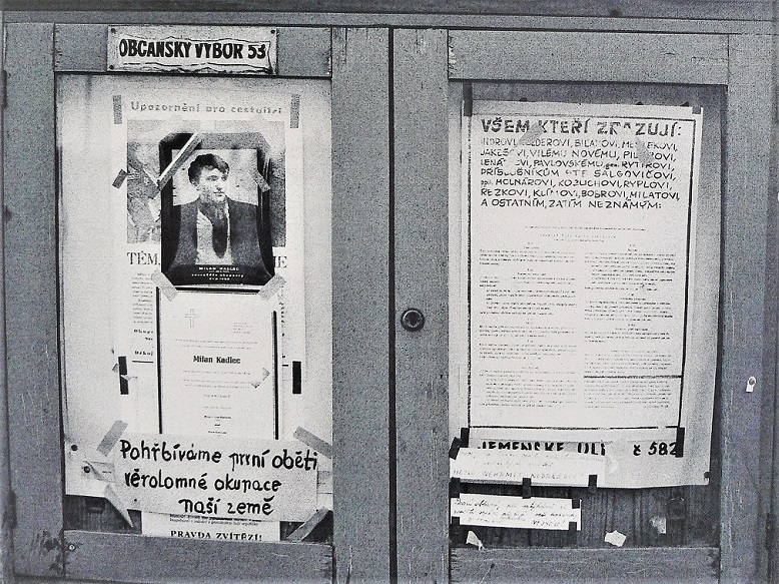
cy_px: 292
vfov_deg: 39.6
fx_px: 810
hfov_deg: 51.4
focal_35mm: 36
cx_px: 390
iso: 100
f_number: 4
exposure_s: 1/125
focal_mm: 6
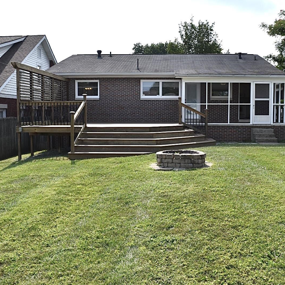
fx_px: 326
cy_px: 141
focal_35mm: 35
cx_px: 168
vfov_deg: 47.2
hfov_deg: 47.0
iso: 200
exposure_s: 1/320
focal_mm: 18
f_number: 9
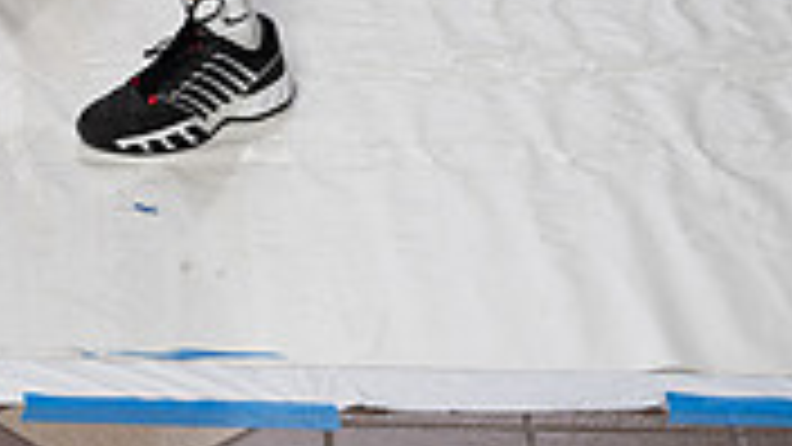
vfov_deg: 8.9
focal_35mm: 126
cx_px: 135
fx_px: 2646
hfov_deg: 16.9
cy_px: -536
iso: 640
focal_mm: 47
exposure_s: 1/250
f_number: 8
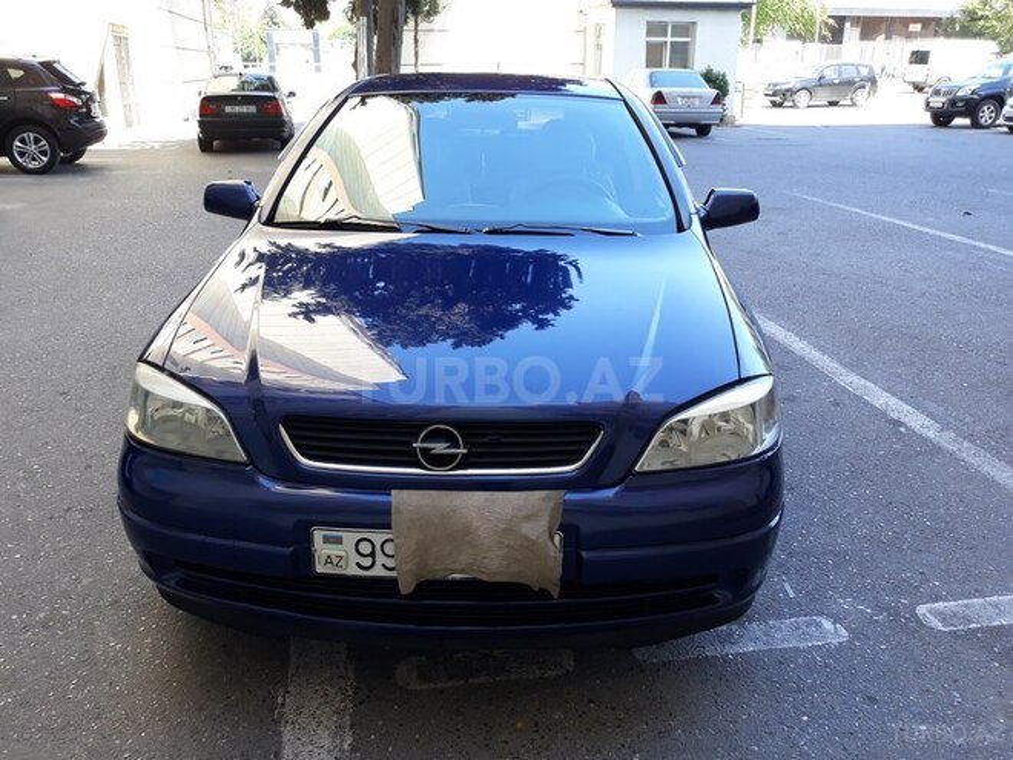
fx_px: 790
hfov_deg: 65.3
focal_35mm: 27
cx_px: 506
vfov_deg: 51.4
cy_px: 380
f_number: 1.7
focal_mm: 3.71
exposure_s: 1/134
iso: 40
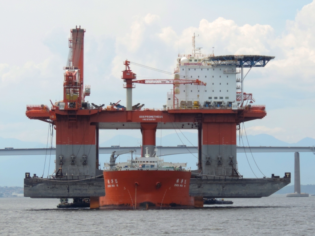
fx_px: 1410
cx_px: 158
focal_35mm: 155
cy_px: 118
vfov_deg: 9.6
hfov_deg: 12.7
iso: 80
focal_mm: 27.6
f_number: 4.4
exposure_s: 1/500
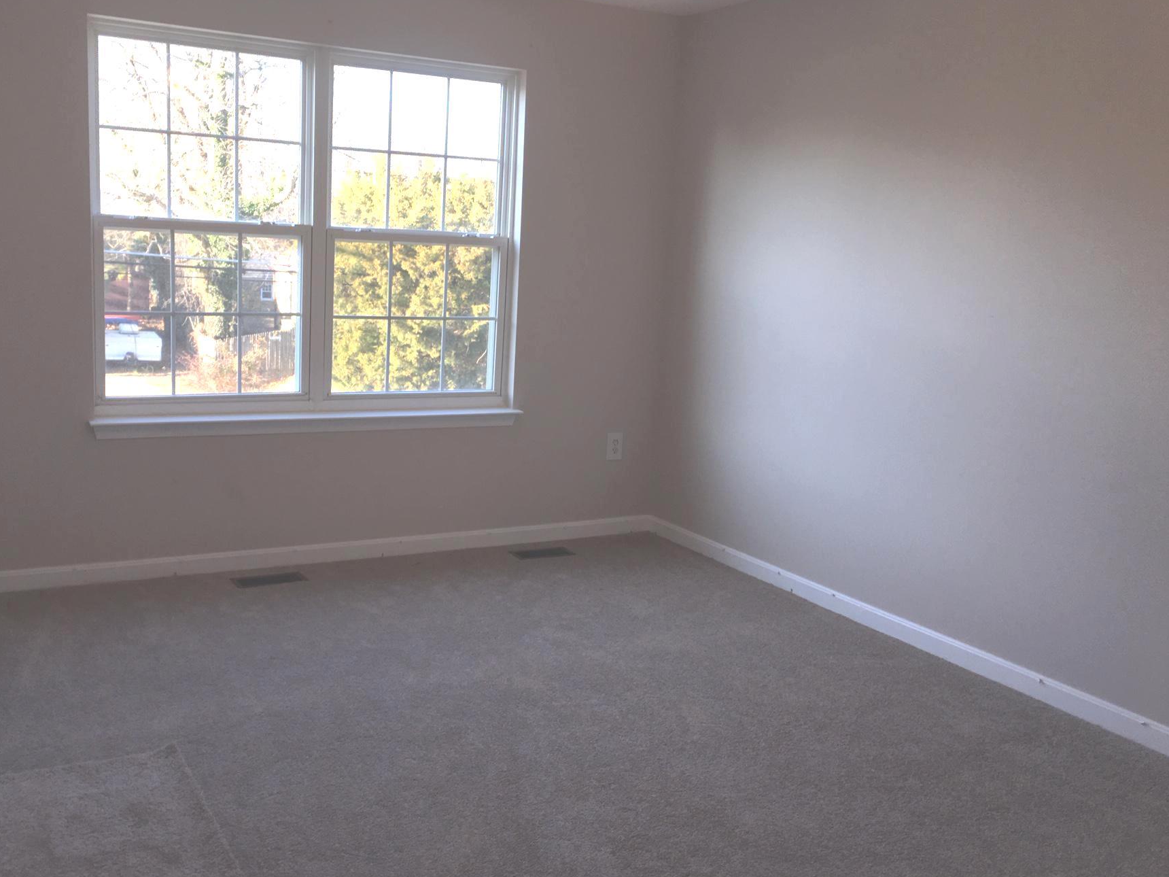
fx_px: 1148
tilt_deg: -10.5
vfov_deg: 41.8
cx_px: 519
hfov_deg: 53.8
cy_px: 441
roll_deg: -4.0
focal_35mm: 34
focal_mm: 4.15
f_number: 2.2
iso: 25
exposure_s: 1/97
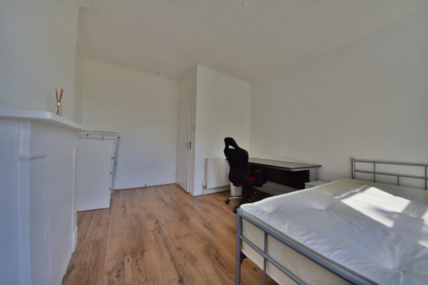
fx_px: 143
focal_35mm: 12
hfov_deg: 112.6
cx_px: 214
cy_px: 142
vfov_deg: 90.0
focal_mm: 8
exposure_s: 1/320
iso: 400
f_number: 4.5
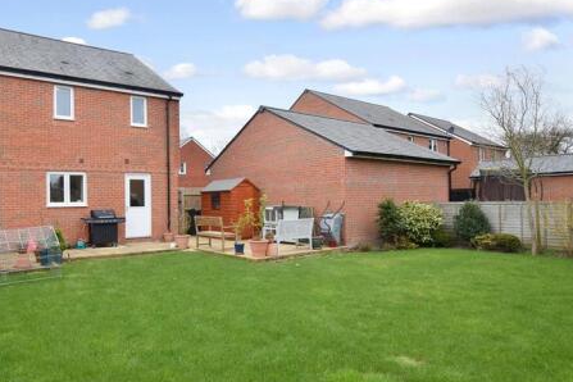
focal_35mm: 22
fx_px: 350
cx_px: 173
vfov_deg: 57.2
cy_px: 201
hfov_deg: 75.1
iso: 500
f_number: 8
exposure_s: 1/400
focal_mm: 10
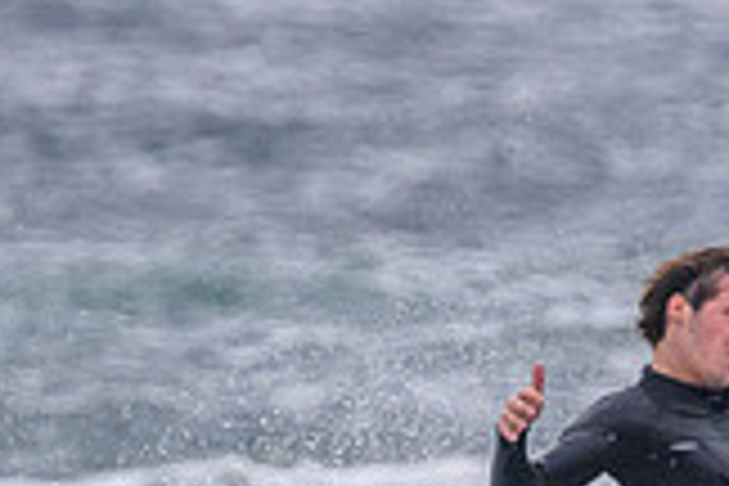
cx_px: 908
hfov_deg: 0.6
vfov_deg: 0.4
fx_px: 68764
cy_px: 629
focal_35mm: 3396
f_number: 11
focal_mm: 800
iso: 2800
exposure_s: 1/2000
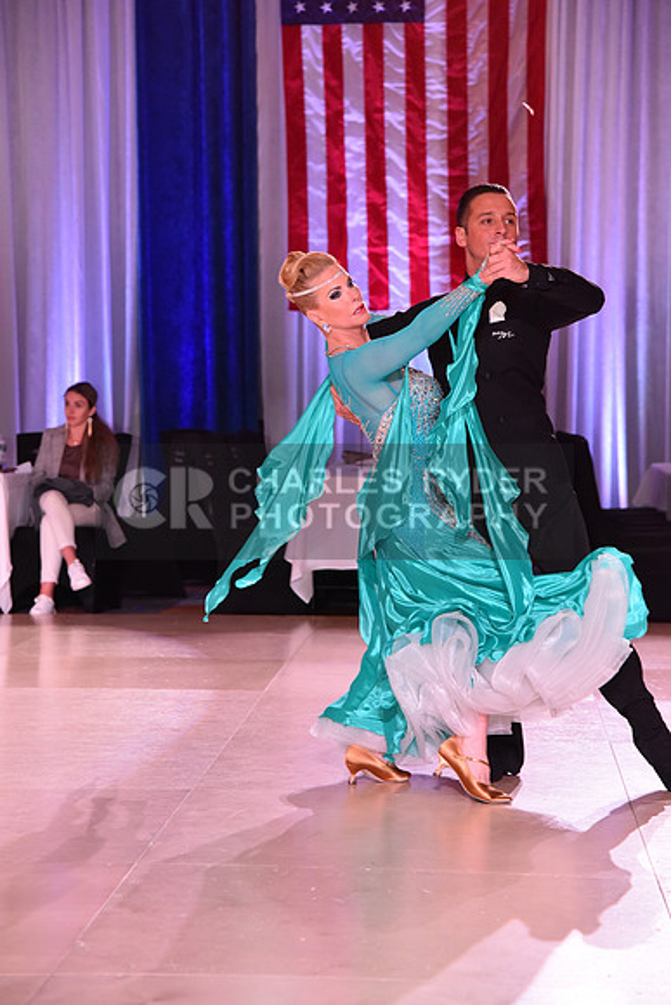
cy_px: 502
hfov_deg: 14.0
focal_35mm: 98
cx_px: 336
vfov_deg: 20.8
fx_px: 2738
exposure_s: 1/320
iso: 2500
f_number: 5.6
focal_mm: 98
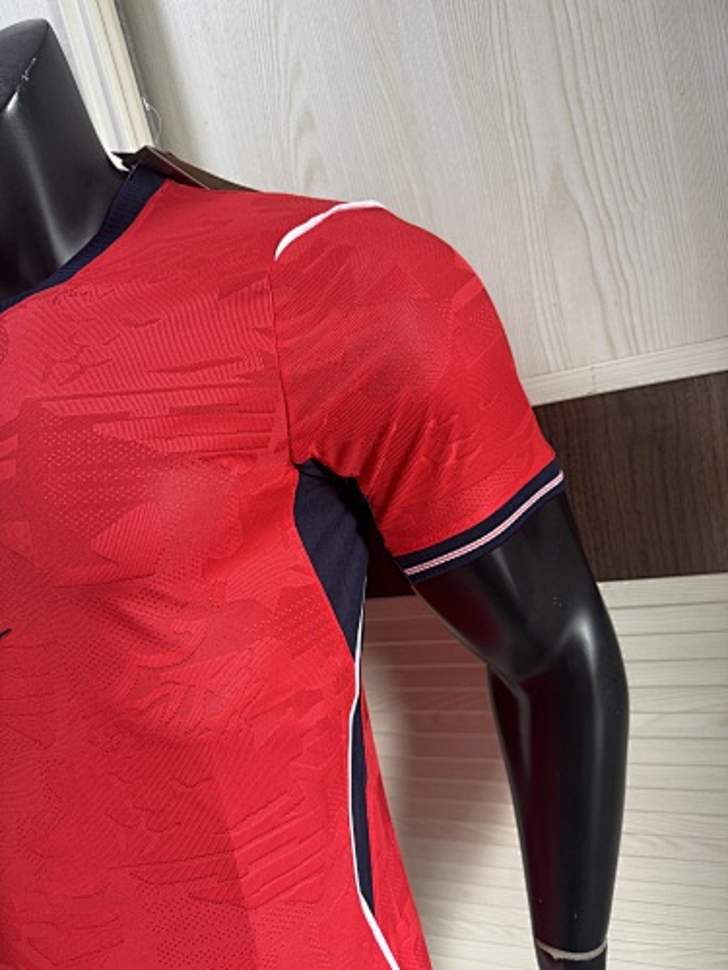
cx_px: 364
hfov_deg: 56.8
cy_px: 485
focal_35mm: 24
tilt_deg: -10.3
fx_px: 673
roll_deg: +14.1
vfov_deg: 71.6
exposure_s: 1/79
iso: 200
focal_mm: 6.76
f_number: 1.78
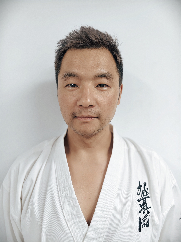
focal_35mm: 24
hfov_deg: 56.8
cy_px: 121
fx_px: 167
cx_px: 90
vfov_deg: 71.6
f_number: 2.8
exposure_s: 1/600
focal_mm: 7
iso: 971
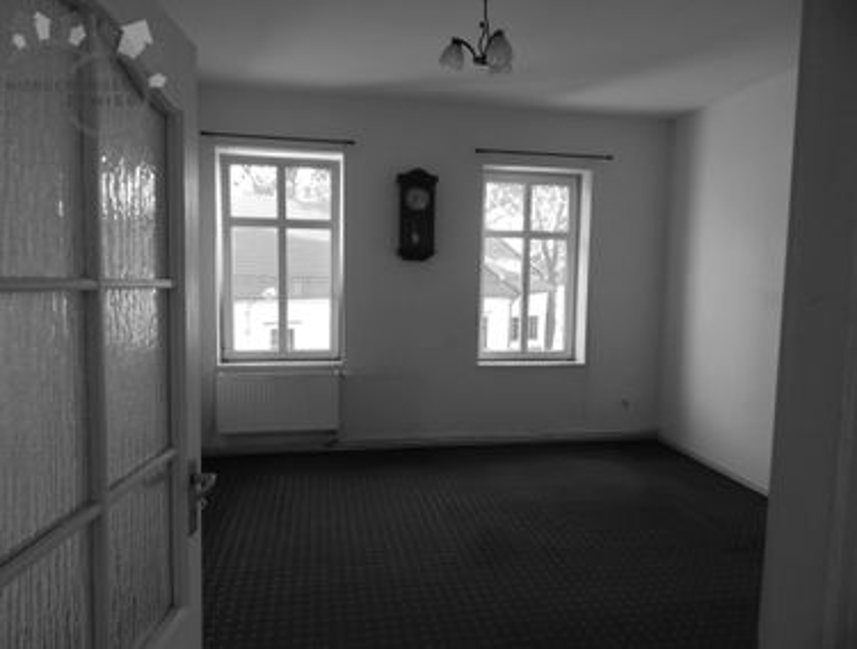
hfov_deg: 76.2
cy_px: 324
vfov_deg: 61.4
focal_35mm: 22
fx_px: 547
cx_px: 428
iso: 125
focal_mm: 4
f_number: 3
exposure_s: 1/50
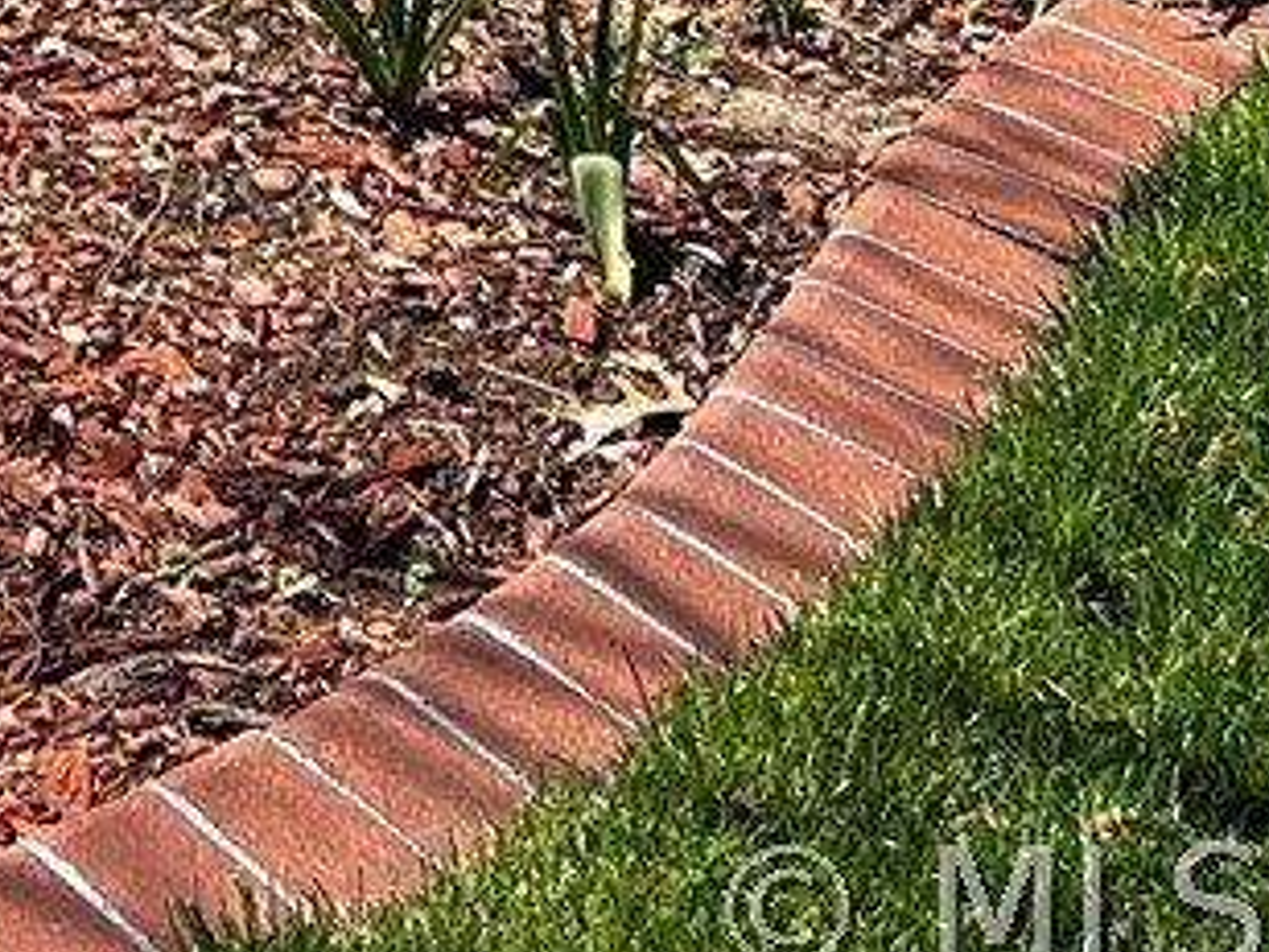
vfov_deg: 7.9
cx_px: -581
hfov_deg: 11.7
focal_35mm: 162
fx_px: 5939
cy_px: -1920
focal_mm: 5.7
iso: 50
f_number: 1.5
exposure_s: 1/1934
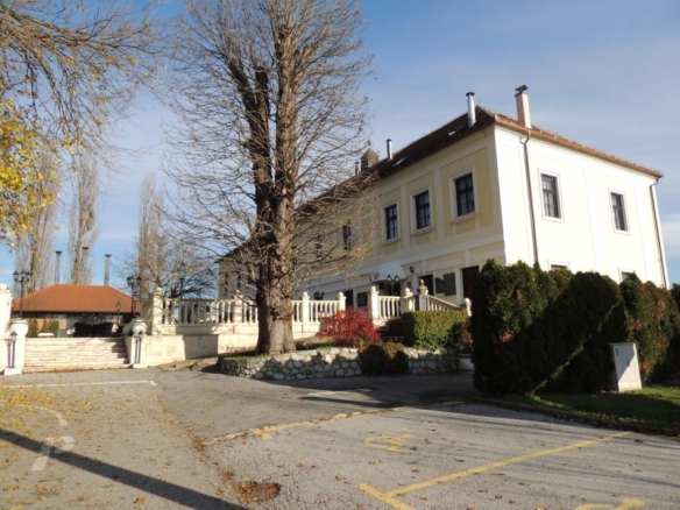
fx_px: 471
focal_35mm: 24
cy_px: 255
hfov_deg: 71.6
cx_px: 340
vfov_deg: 56.8
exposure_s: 1/1000
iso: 100
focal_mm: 4.3
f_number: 3
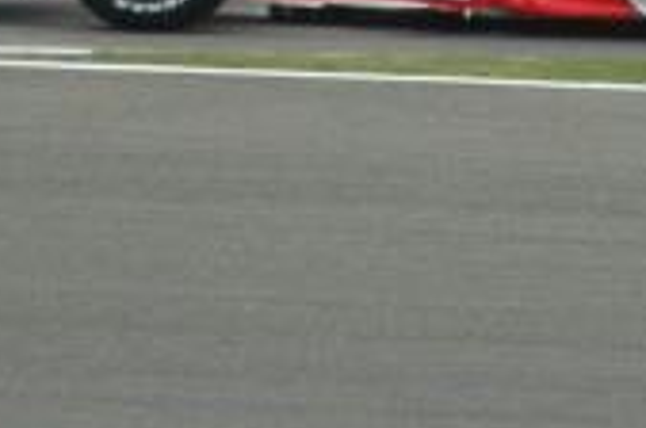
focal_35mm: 1708
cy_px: -75
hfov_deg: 1.2
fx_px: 30591
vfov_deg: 0.8
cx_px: 550
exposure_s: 1/2000
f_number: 5.6
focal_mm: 300
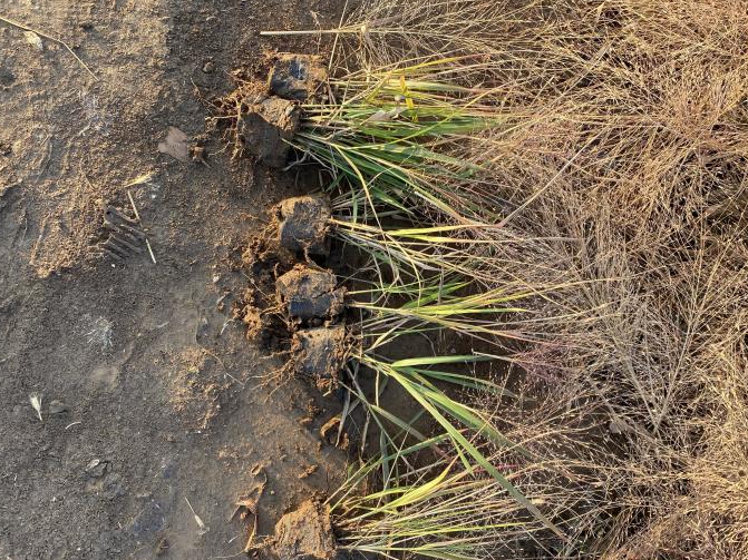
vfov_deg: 45.4
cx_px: 419
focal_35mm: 31
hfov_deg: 58.2
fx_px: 670
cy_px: 295
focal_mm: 4.25
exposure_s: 1/173
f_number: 1.8
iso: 32
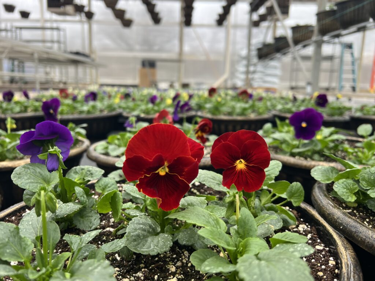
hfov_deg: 67.3
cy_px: 140
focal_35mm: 26
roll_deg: -1.2
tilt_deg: -11.4
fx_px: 282
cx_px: 188
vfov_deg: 53.1
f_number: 1.5
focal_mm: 5.7
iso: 50
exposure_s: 1/121
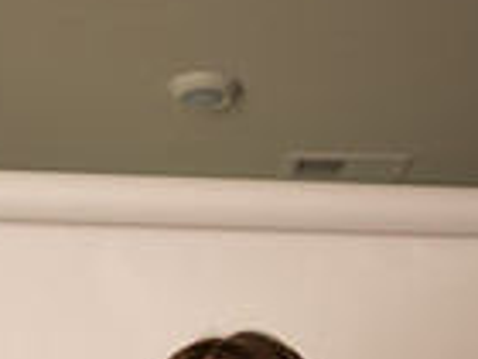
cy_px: 663
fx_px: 1022
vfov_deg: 16.4
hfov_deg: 26.3
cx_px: 215
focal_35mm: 74
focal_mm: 24
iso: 100
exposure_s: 1/160
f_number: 3.2
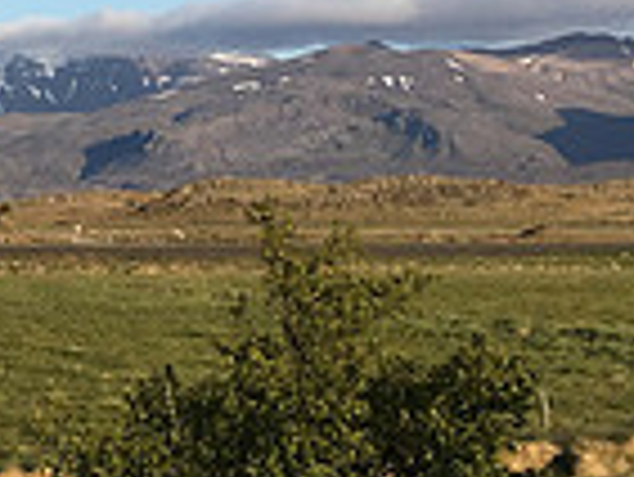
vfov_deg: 11.9
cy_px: -241
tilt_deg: +12.5
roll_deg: +1.2
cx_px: -418
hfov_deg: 14.9
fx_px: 2181
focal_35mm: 119
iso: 25
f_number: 2.2
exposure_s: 1/1399
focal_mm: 4.15
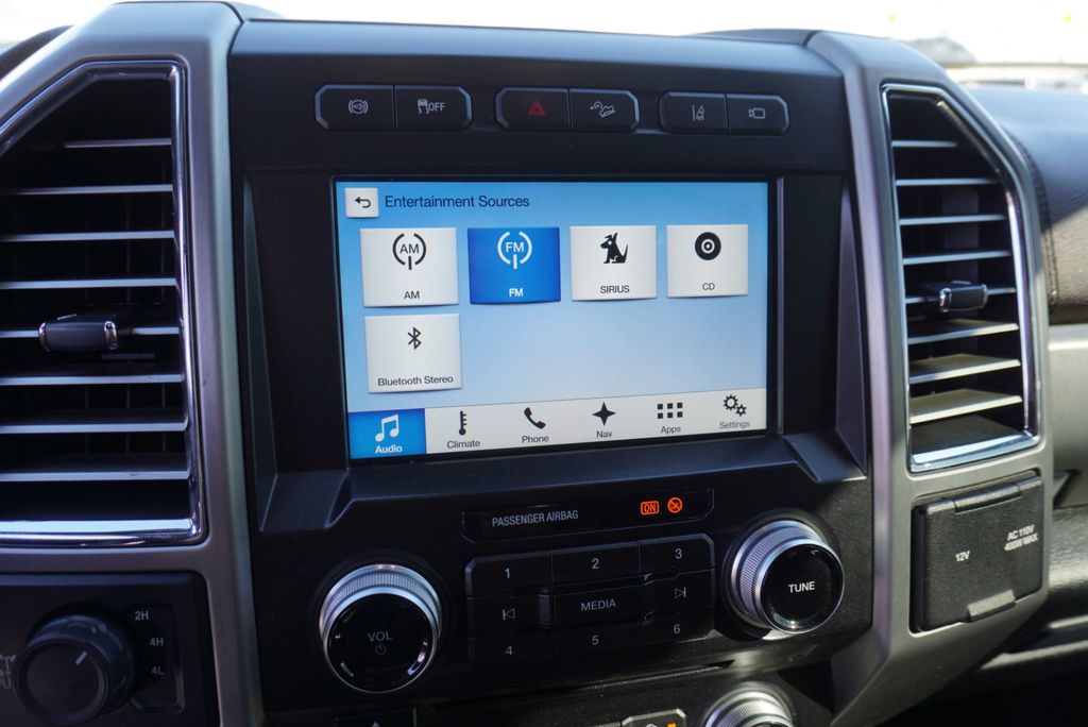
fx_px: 726
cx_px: 544
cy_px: 364
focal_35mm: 24
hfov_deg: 73.7
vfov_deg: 53.2
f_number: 4
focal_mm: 16
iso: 100
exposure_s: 1/60
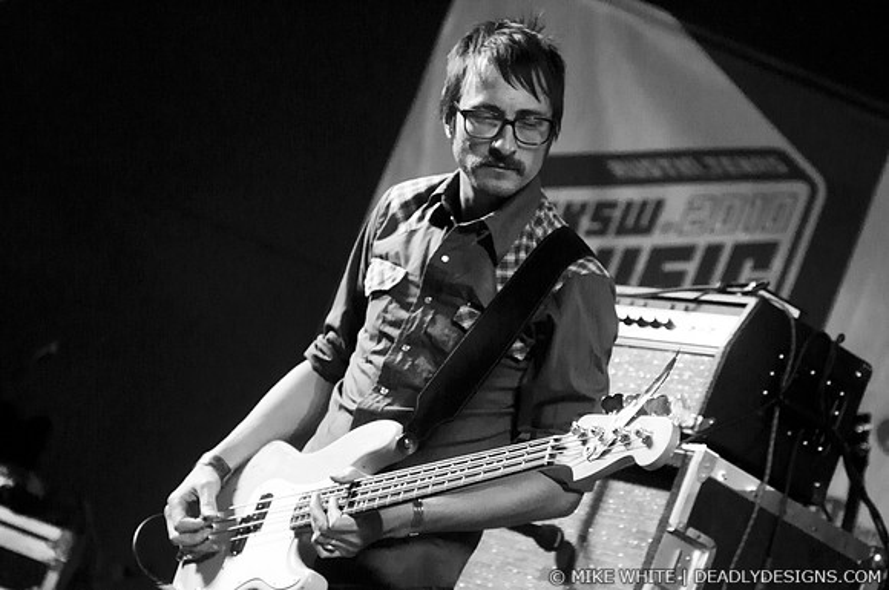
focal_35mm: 105
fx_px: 2589
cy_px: 295
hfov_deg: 19.5
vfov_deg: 13.0
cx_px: 444
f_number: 3.2
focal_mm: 70
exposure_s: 1/160
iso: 1000
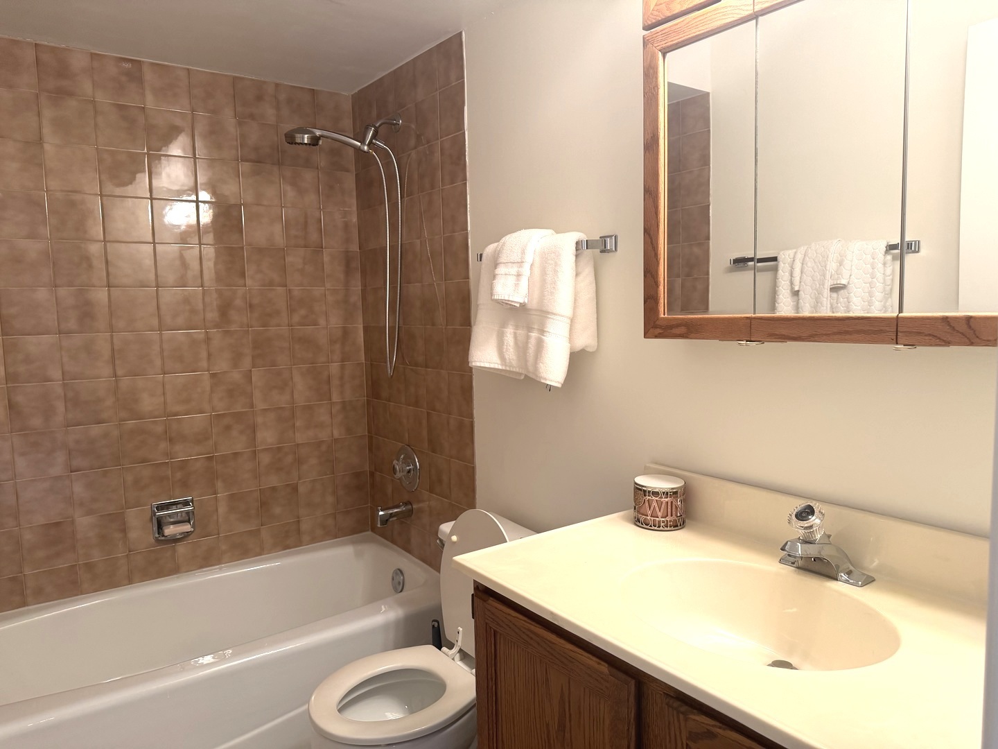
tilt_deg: -5.2
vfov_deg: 56.8
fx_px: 692
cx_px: 499
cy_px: 374
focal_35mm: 24
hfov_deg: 71.6
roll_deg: +1.9
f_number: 1.78
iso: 200
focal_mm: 6.76
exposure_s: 1/120
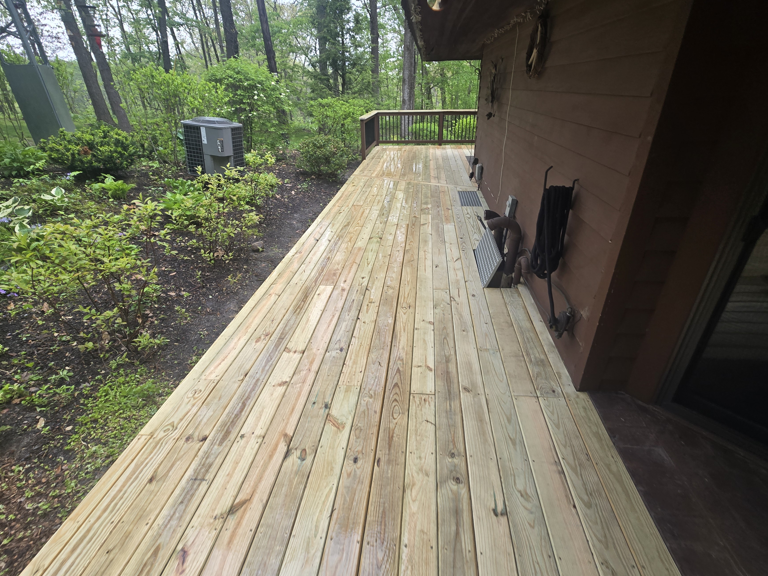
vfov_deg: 81.7
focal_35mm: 15
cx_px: 391
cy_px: 281
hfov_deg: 98.2
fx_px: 333
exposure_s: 1/120
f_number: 2.2
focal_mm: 2.2
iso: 50
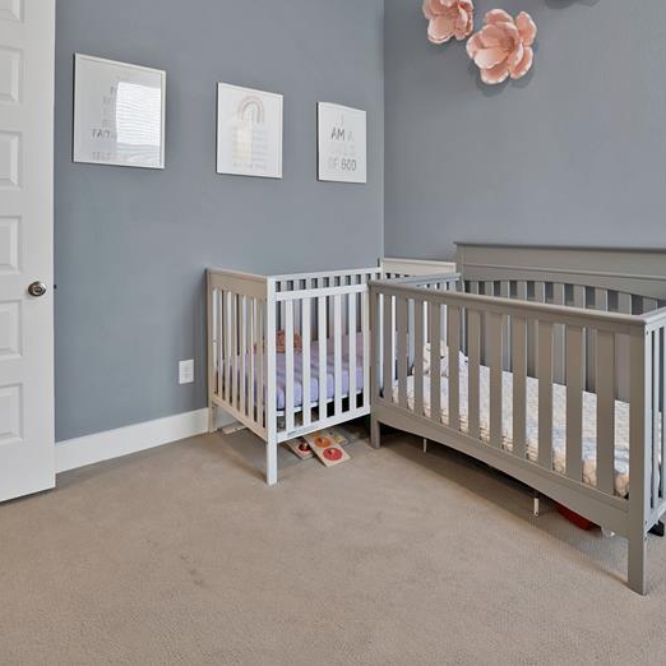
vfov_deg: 72.9
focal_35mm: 20
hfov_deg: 74.6
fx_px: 435
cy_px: 231
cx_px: 365
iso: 640
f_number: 9
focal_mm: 12
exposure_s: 1/1.67
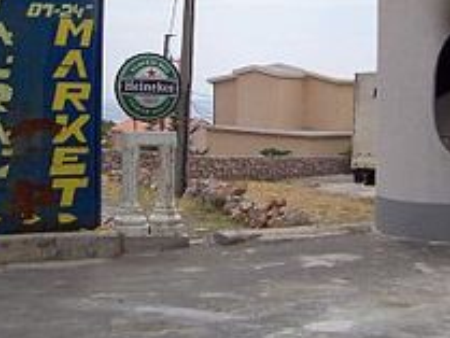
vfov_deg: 22.0
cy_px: 28
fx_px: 845
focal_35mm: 65
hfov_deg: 29.7
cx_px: 267
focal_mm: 5.6
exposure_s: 1/750
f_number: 5.6
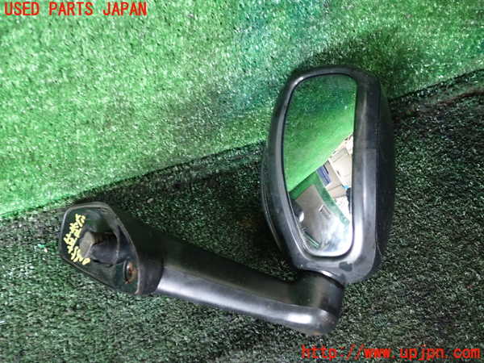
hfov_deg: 60.0
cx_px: 242
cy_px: 182
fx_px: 419
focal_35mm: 30
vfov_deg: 46.8
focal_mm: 5.4
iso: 800
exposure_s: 1/20
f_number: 2.3
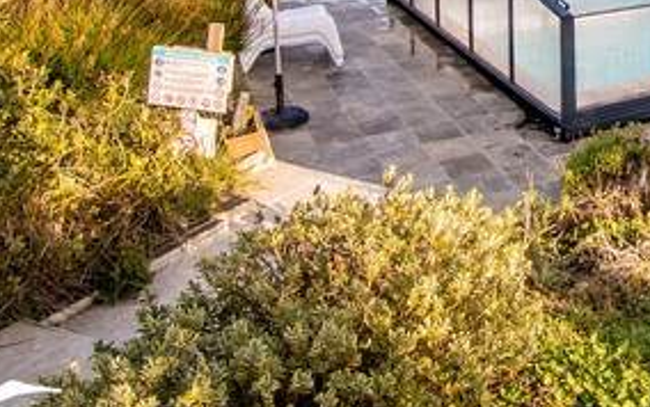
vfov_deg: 26.3
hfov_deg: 40.7
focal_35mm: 43
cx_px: 641
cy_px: -95
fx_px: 762
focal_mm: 10
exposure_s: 1/400
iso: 160
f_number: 4.5
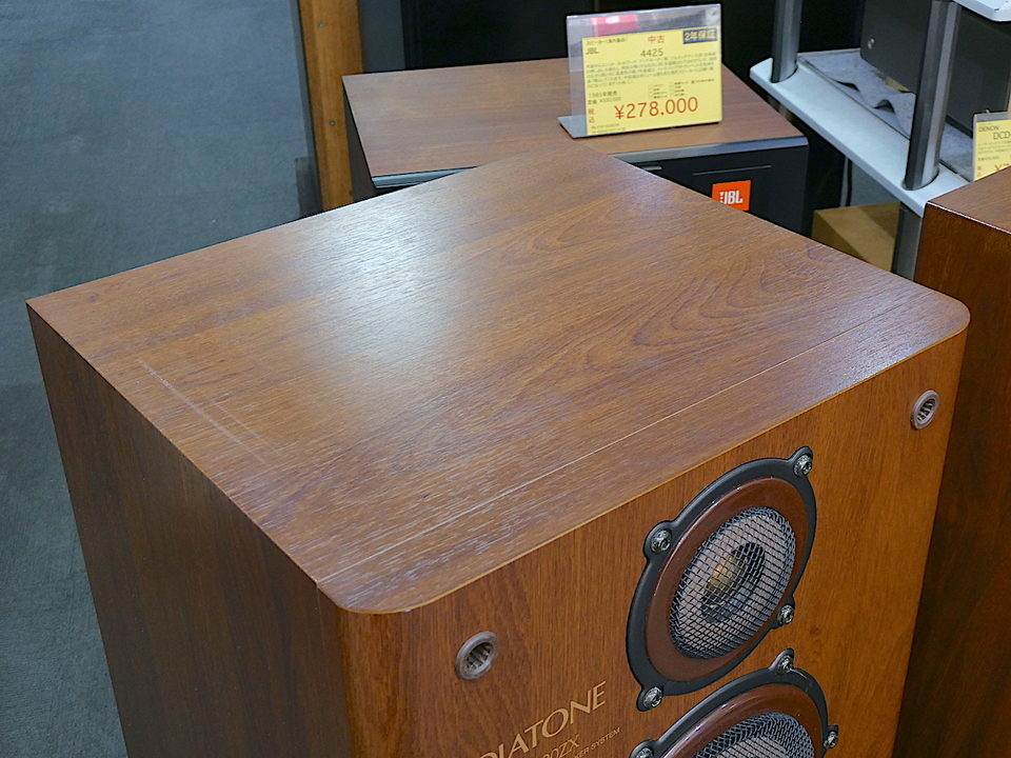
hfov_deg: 42.9
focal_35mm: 44
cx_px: 506
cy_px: 379
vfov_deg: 32.9
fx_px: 1285
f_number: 3.9
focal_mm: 7.8
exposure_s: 1/15
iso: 200
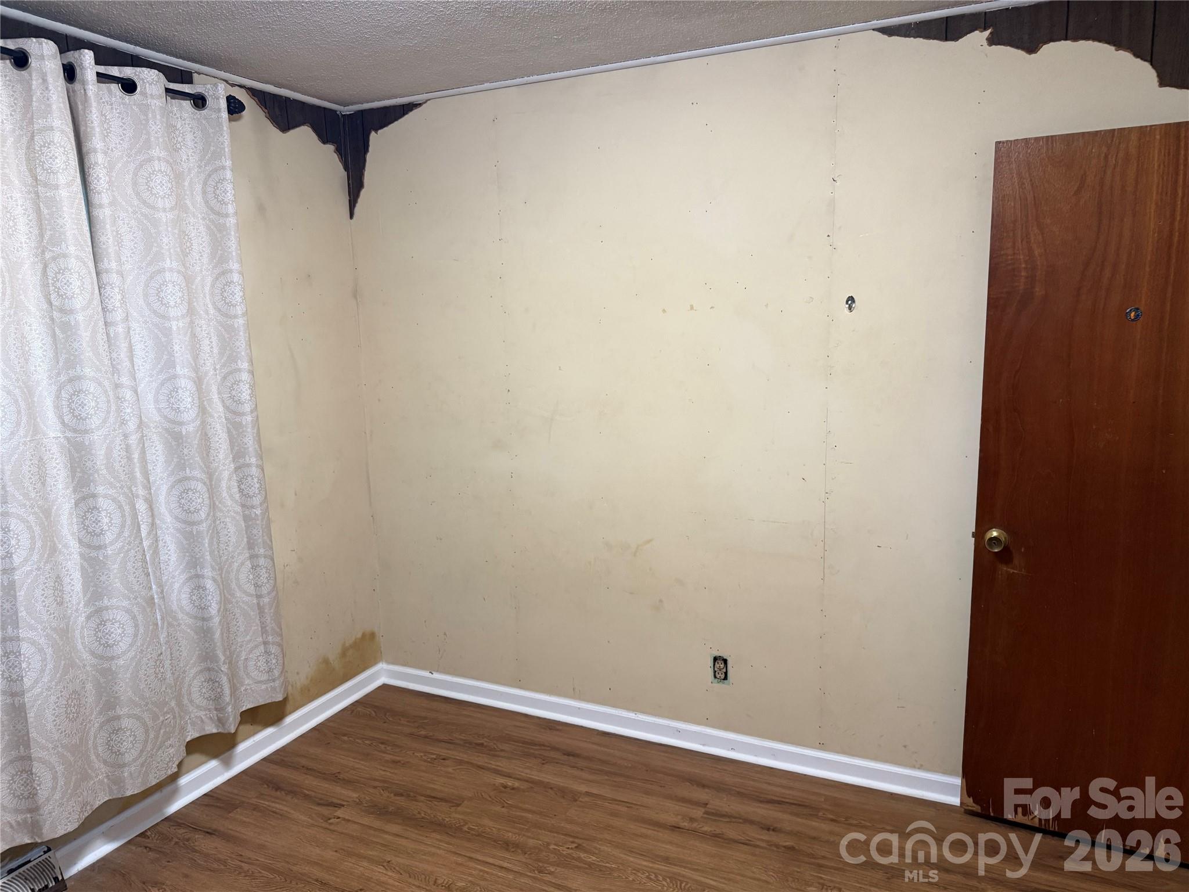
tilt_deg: -8.5
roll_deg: +1.8
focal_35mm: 24
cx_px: 594
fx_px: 824
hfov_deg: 71.6
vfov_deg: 56.8
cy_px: 446
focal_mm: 6.76
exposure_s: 1/60
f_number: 1.78
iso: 400
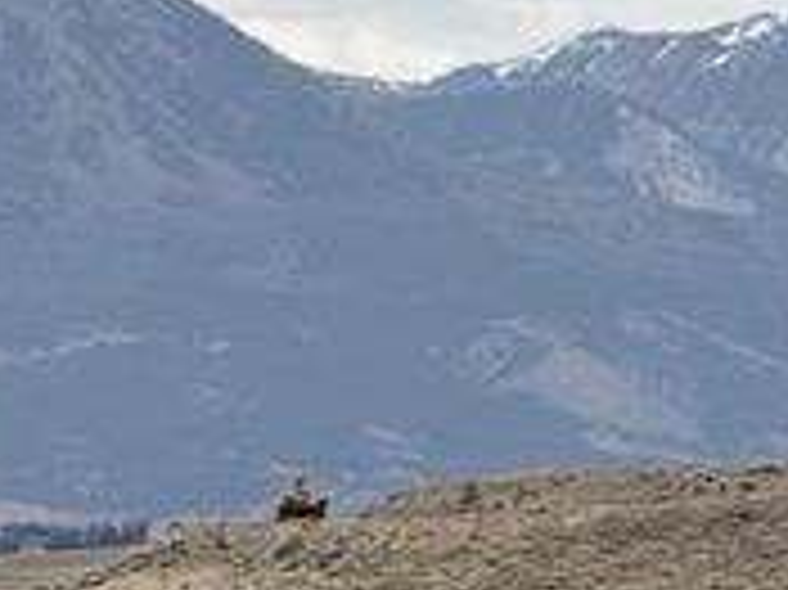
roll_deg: +1.1
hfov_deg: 2.8
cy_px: 779
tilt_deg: +1.1
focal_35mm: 703
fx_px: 15992
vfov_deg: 2.1
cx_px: -1499
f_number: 2.8
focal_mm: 15.66
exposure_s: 1/1114
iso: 50
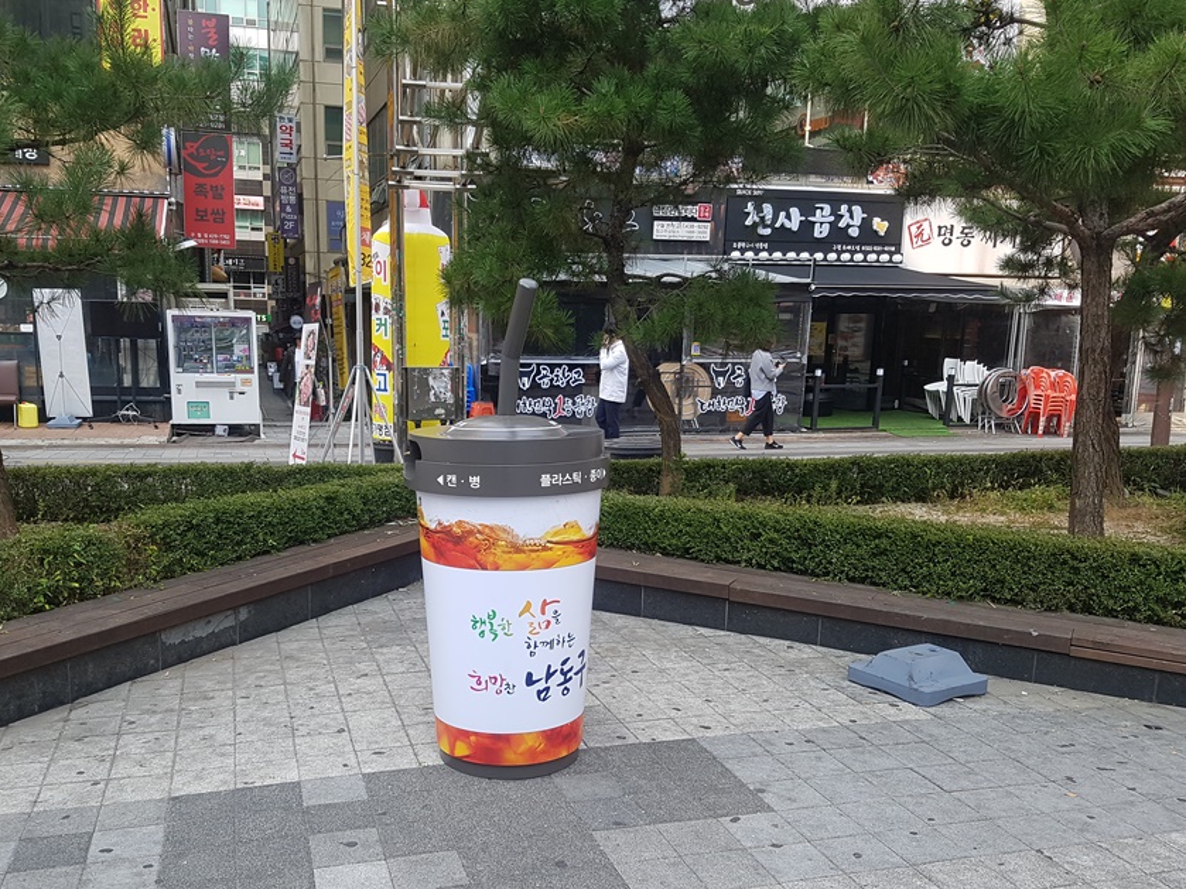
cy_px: 471
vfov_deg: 45.4
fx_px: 1062
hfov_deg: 58.1
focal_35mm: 31
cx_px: 506
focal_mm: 4.2
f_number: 1.7
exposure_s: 1/688
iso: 50
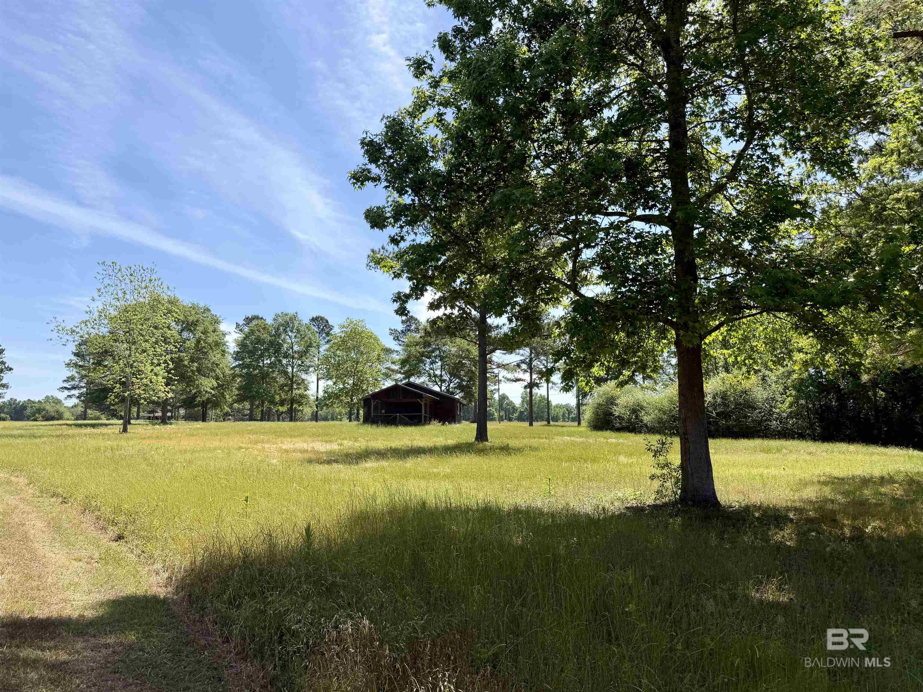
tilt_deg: +7.9
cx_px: 462
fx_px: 640
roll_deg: -0.5
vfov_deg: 56.8
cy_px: 346
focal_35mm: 24
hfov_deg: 71.6
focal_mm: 6.76
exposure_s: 1/3759
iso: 80
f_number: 1.78
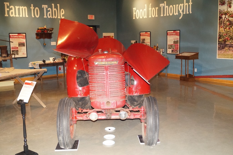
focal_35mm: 36
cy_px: 78
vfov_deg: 36.8
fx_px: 233
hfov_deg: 53.1
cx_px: 116
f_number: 4
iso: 2500
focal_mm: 24
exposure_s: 1/60
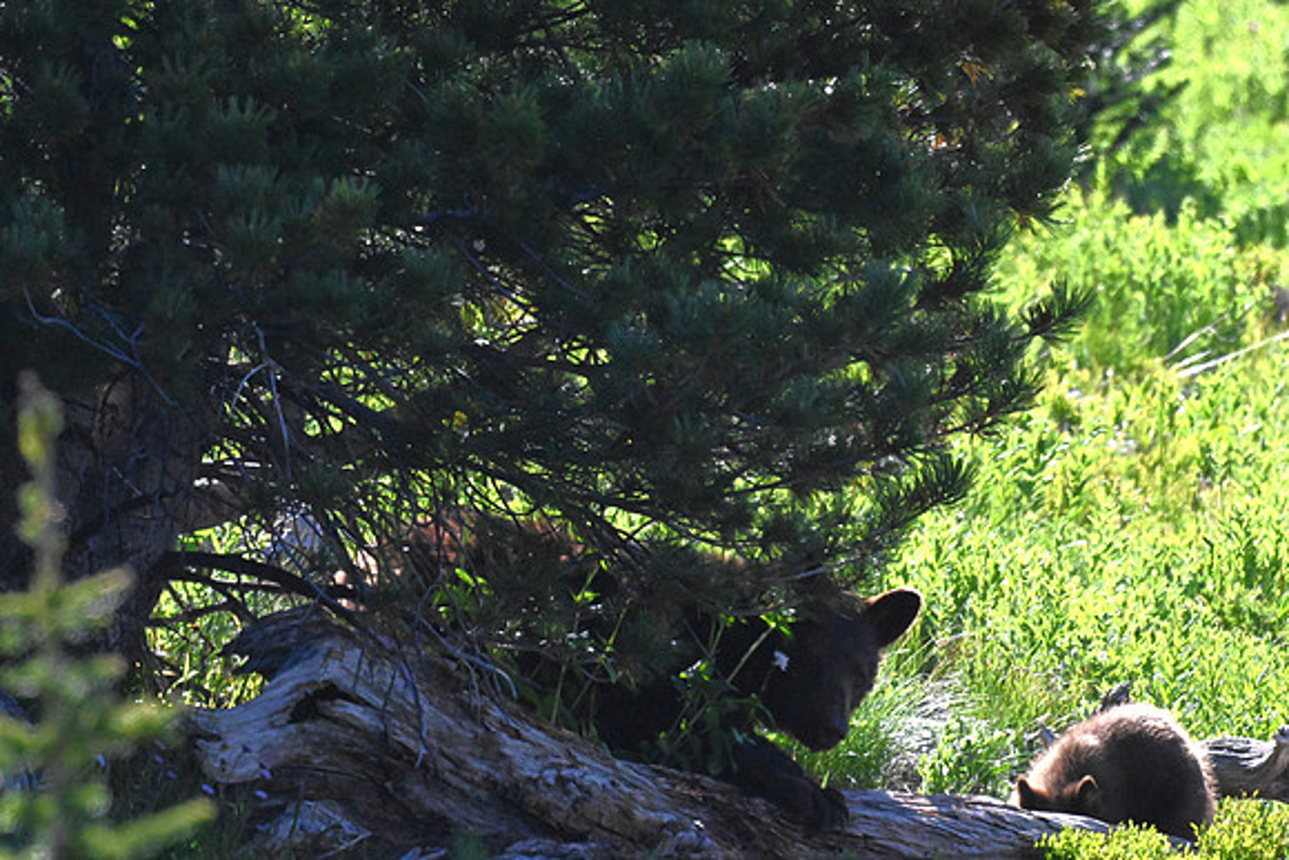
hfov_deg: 1.7
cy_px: 430
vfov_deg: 1.1
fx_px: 42975
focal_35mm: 1200
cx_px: 644
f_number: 13
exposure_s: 1/3200
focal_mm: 1200
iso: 6400
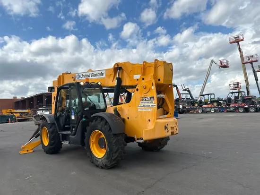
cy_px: 98
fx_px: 195
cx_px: 130
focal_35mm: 26
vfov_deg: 53.1
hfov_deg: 67.3
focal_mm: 5.7
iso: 50
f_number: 1.5
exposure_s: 1/5319
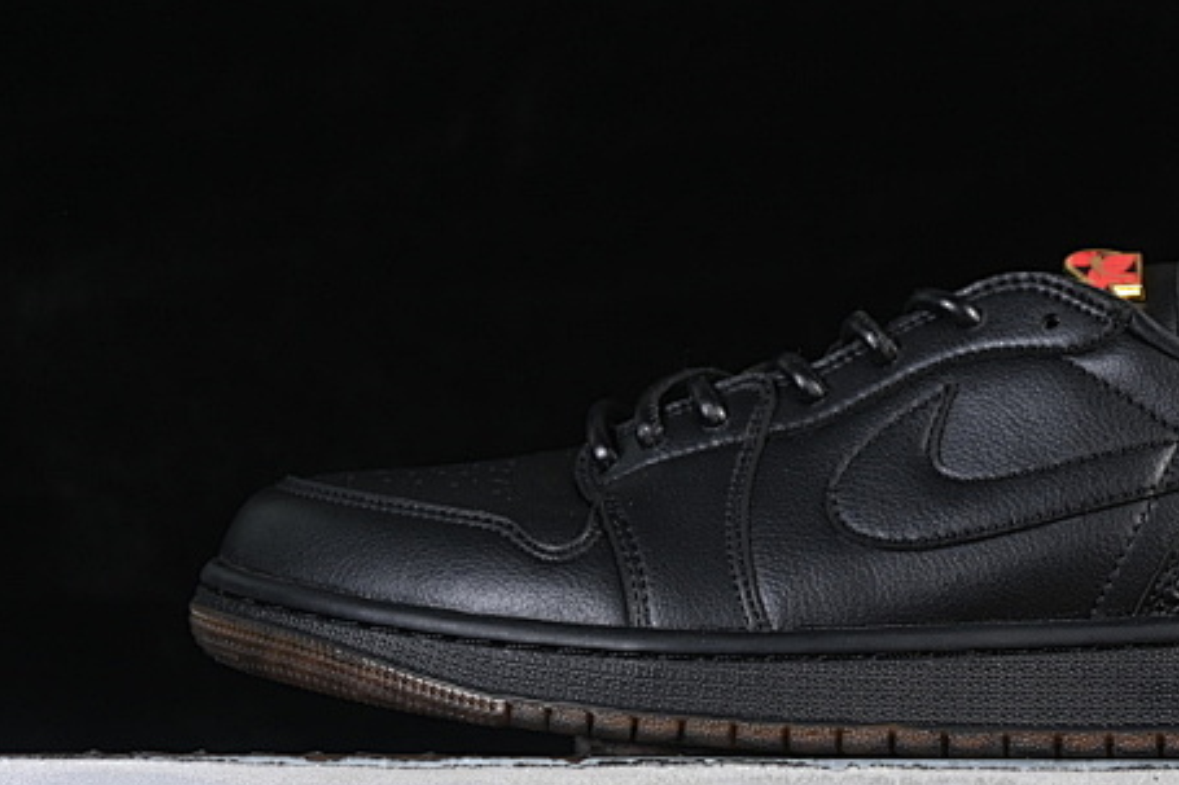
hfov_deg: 15.5
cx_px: 897
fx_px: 4321
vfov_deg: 10.4
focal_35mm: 132
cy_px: 328
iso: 160
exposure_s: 1/60
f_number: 6.3
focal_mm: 50
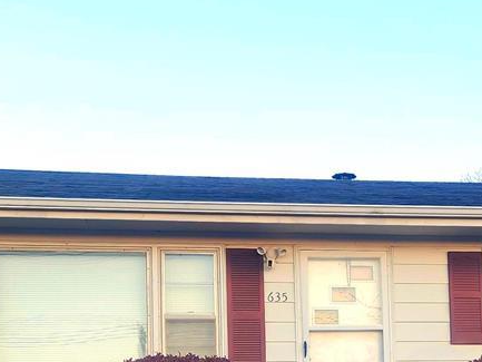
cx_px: 419
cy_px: 408
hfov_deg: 22.5
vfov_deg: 16.8
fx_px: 1184
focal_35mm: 85
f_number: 1.8
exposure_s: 1/182
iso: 80
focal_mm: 5.4
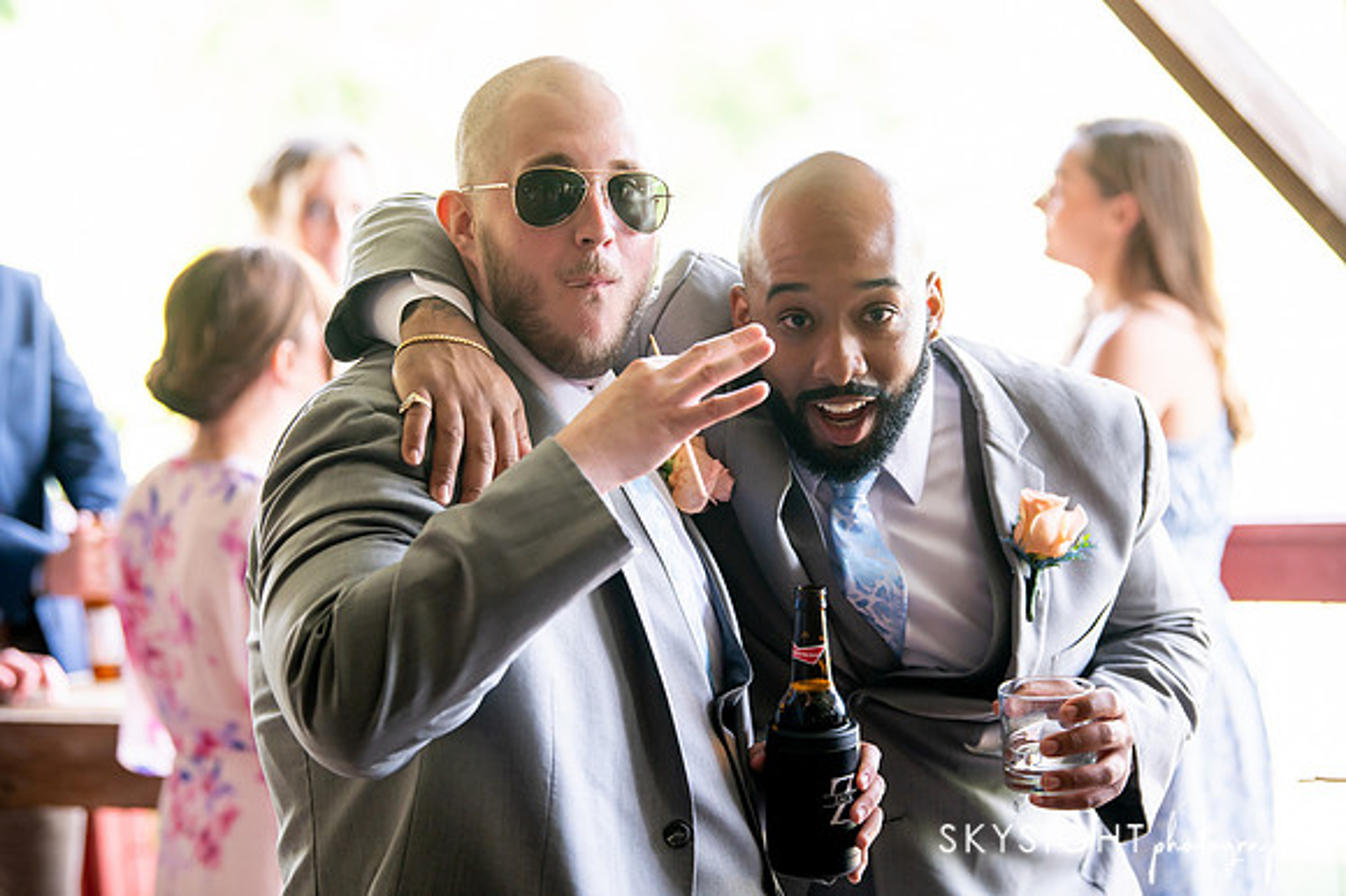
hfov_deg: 17.5
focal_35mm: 117
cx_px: 677
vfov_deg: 11.7
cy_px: 448
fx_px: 4383
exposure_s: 1/200
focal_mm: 116
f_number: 3.5
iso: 640
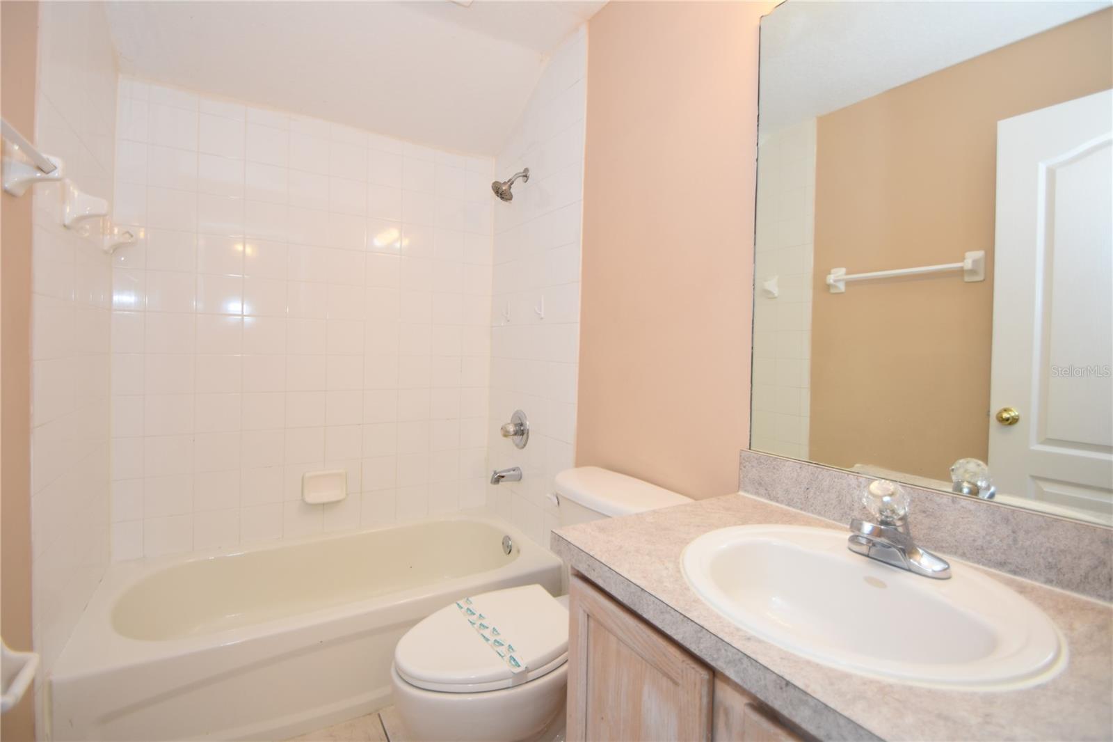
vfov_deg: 77.3
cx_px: 556
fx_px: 464
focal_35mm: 15
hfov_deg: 100.4
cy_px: 371
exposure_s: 1/60
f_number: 4
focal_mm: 10
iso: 280
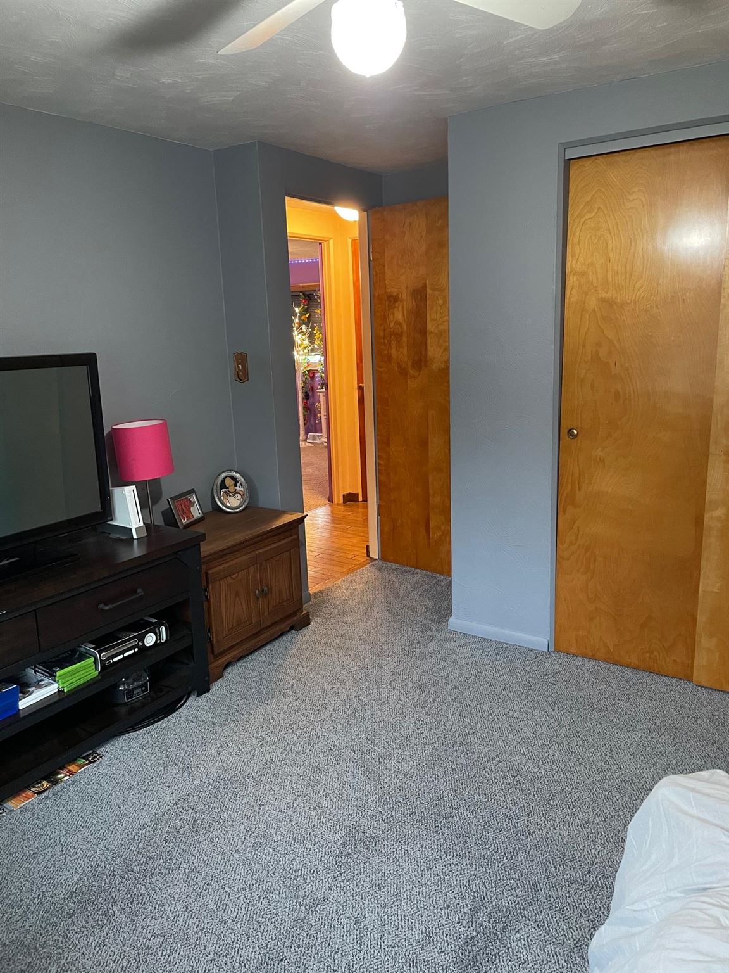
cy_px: 486
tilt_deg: -11.9
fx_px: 730
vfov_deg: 67.3
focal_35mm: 26
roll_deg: +2.7
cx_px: 364
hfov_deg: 53.1
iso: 400
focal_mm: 4.2
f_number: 1.6
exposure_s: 1/40
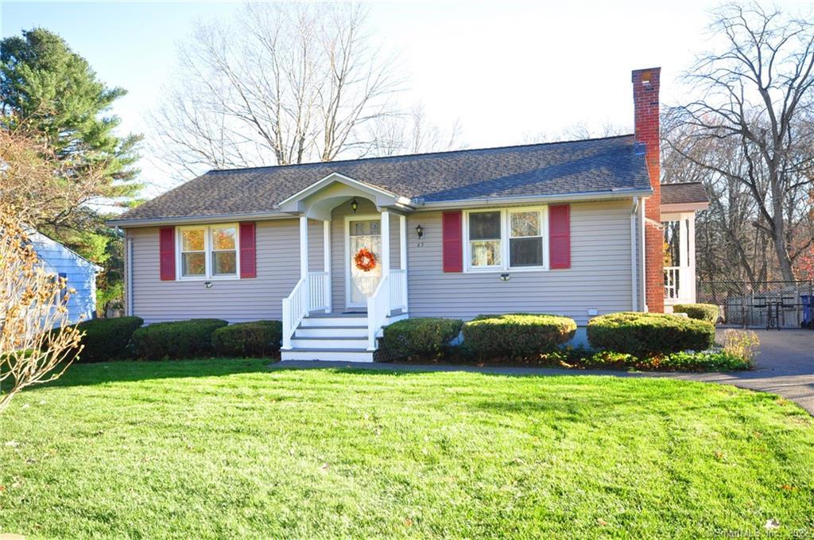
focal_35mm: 30
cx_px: 407
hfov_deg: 62.0
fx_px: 677
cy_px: 270
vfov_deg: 43.5
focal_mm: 20
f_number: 8
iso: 320
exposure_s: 1/60
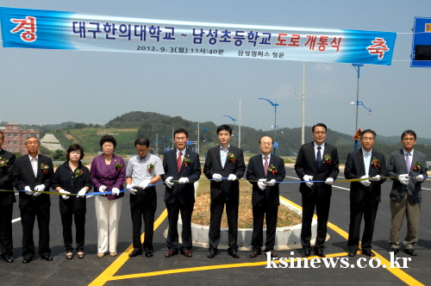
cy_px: 143
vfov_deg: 35.4
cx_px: 216
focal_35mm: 38
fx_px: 448
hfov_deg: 51.3
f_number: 9.5
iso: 400
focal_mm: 25
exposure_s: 1/350
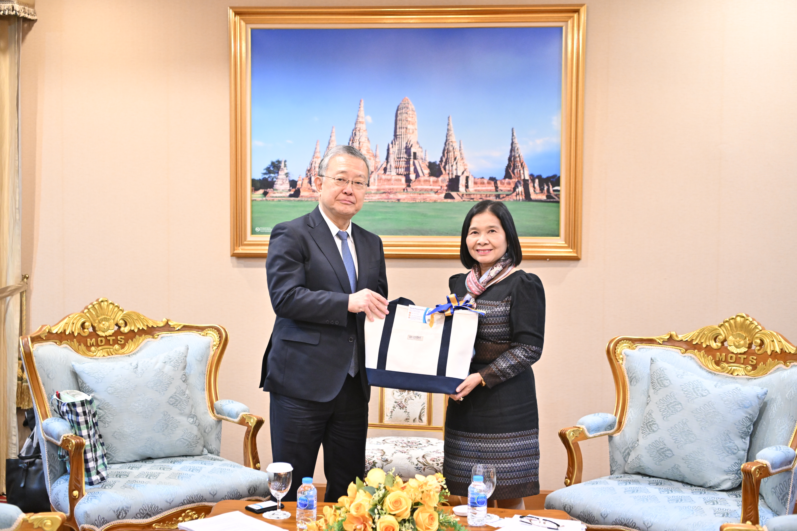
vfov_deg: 28.1
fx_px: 1063
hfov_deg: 41.1
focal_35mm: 48
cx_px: 398
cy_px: 266
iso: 3200
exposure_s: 1/125
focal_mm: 48
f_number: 2.8
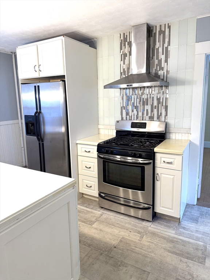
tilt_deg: -10.5
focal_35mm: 24
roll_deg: +2.3
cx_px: 105
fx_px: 194
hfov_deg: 56.8
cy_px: 140
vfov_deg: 71.6
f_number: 1.78
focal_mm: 6.76
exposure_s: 1/60
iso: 160
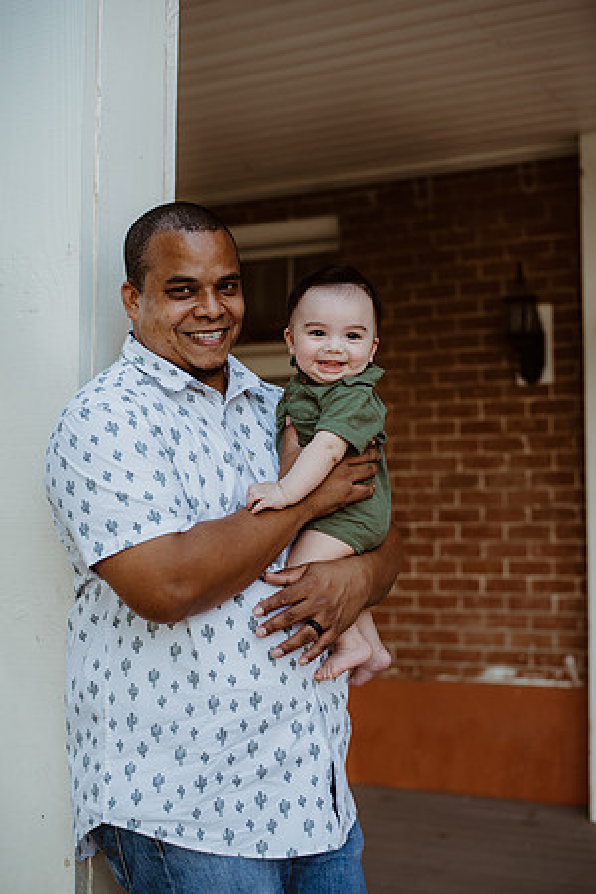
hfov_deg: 27.0
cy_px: 447
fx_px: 1242
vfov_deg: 39.6
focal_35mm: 50
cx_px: 298
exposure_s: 1/250
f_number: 2.8
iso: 200
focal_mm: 50
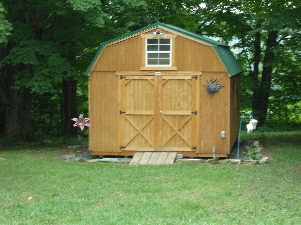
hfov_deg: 18.2
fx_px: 939
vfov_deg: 13.7
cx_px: 150
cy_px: 112
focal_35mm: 108
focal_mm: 19.6
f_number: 6.6
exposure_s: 1/60
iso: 214
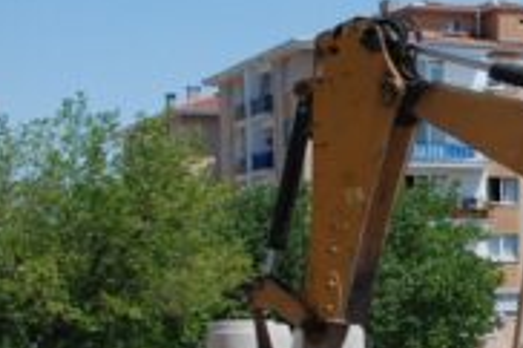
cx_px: 509
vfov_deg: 11.4
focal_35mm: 119
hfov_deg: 16.9
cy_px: 371
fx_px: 1727
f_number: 11
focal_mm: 24
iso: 500
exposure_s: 1/500
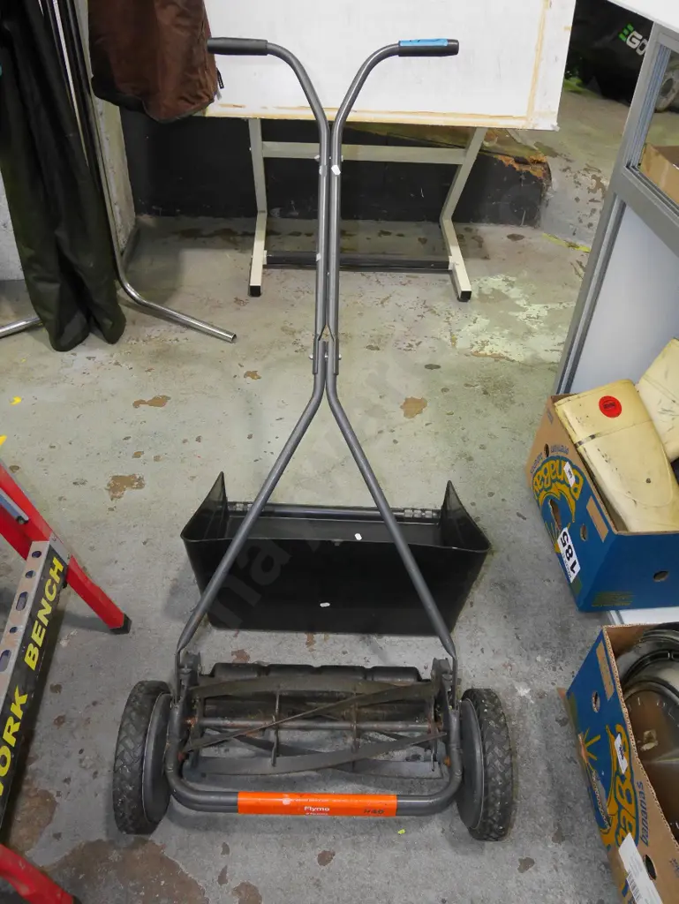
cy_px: 452
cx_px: 340
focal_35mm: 26
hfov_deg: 53.1
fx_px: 679
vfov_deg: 67.3
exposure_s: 1/100
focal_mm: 13
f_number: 4
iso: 3200
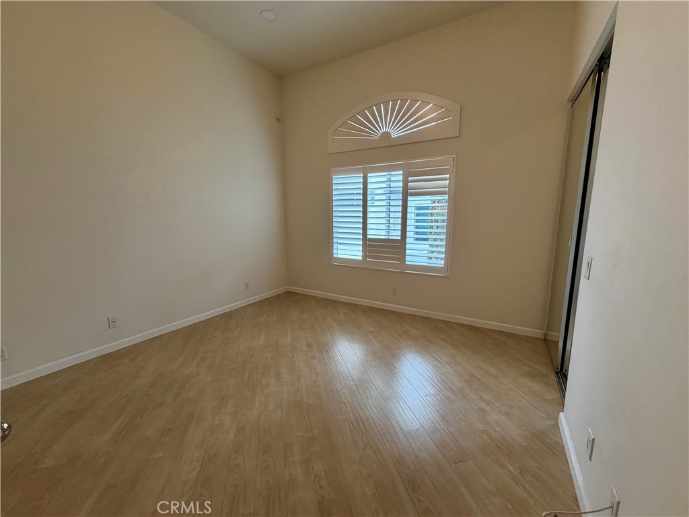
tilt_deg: -8.8
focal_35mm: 14
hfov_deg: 102.1
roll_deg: +0.5
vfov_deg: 85.7
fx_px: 279
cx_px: 344
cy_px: 258
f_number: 2.2
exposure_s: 1/60
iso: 200
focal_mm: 2.22
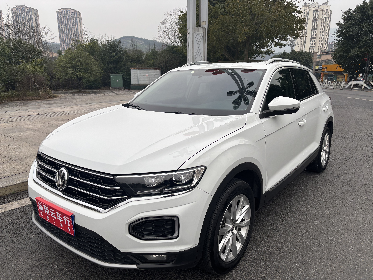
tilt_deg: -13.8
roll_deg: +0.2
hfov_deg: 67.3
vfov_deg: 53.1
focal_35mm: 26
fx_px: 280
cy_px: 140
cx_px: 186
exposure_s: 1/121
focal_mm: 5.96
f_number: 1.6
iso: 50
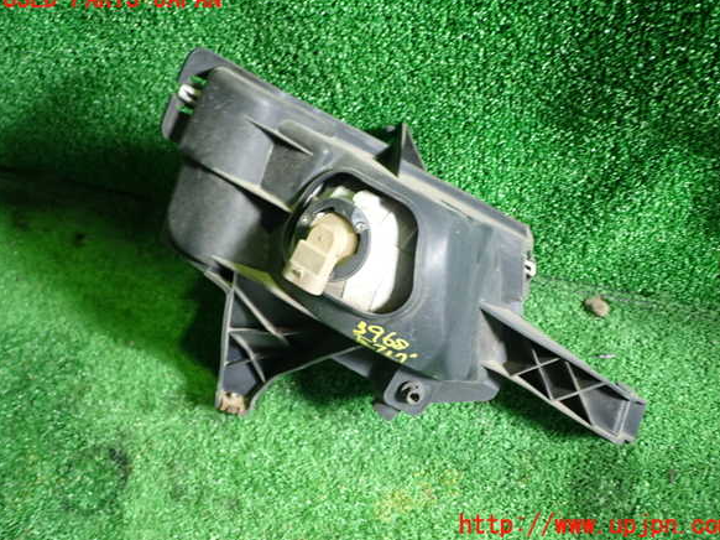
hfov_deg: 55.4
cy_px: 263
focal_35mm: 33
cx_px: 367
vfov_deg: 42.9
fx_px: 686
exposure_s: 1/30
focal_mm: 5.79
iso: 320
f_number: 2.4
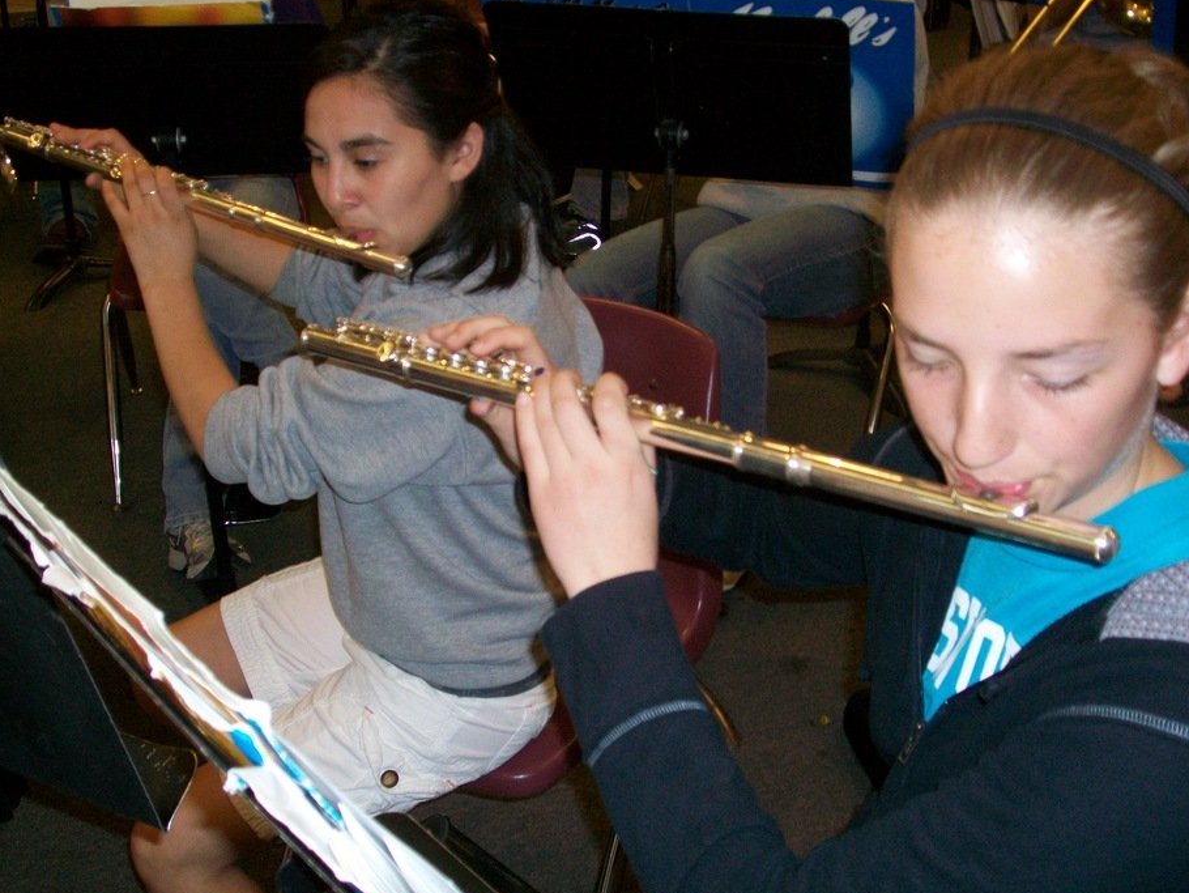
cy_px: 431
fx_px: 1546
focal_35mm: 45
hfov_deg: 42.0
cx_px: 647
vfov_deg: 32.2
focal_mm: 7.1
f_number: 3.2
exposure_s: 1/60
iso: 120
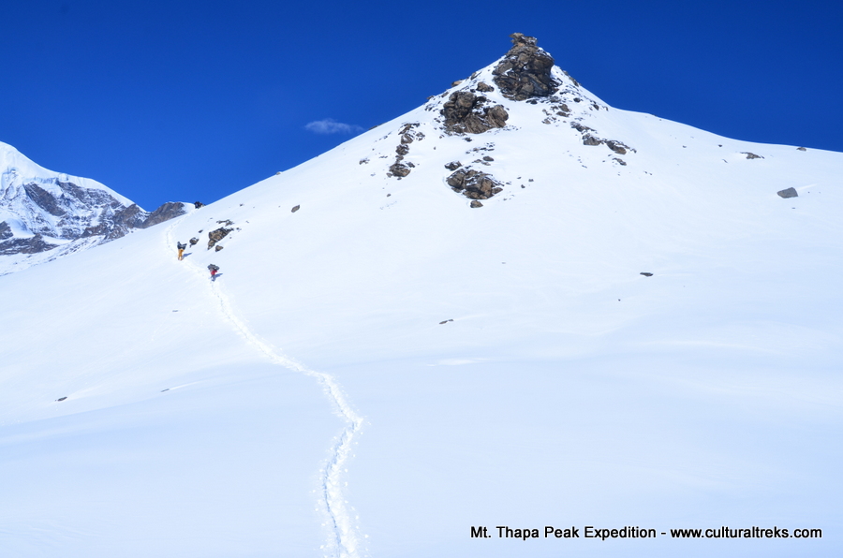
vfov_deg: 36.7
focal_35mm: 36
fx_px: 841
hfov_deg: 53.2
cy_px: 279
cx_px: 422
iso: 200
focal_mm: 24
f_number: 11
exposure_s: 1/500
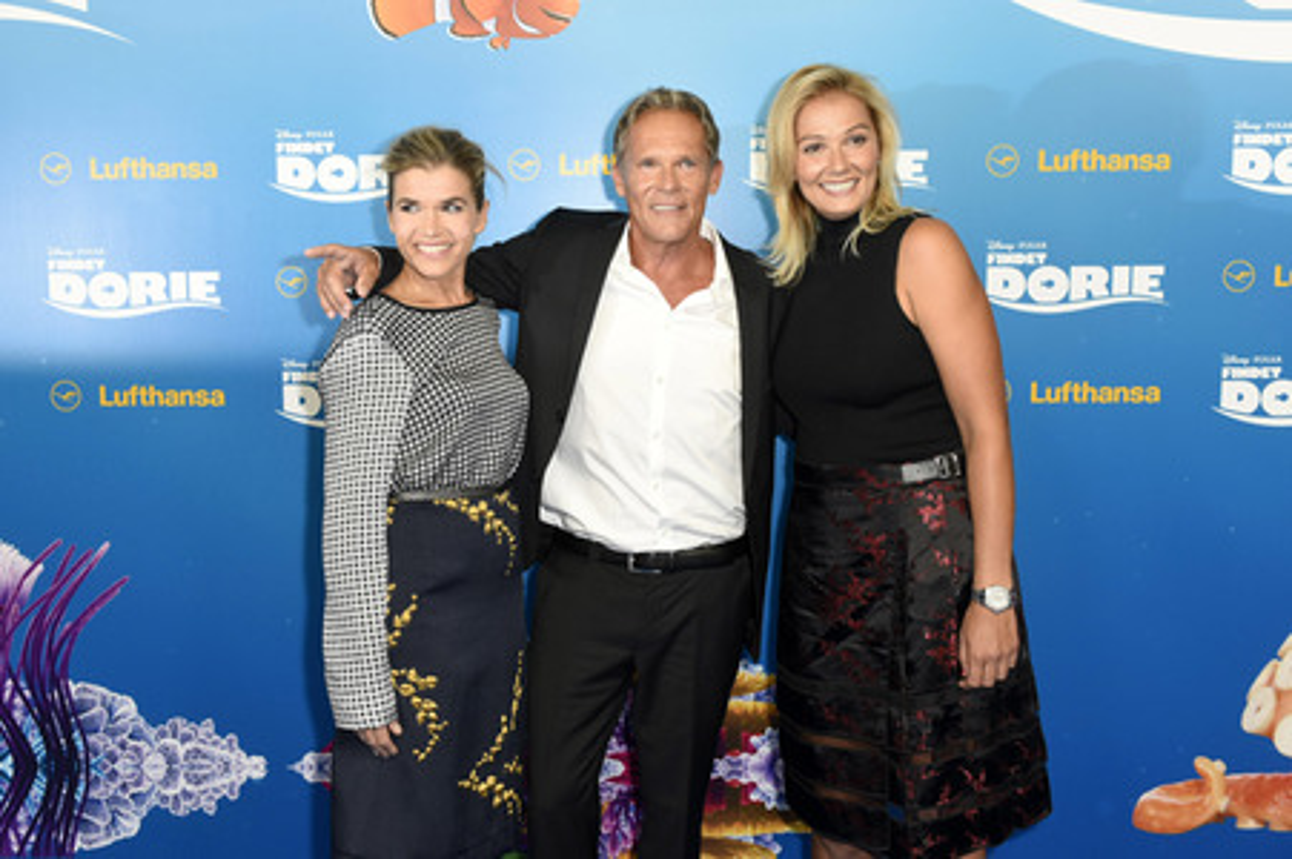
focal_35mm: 32
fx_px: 1148
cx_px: 646
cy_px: 430
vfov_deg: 41.1
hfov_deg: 58.8
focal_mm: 32
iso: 640
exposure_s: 1/250
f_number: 5.6
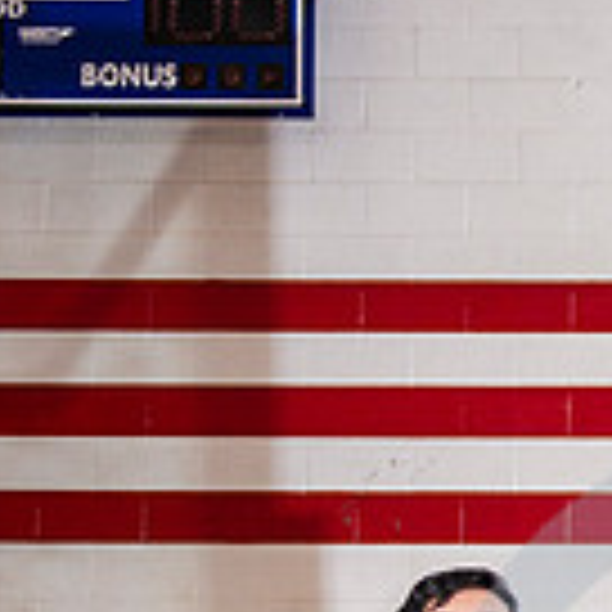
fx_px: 3440
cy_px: 743
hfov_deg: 9.7
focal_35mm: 172
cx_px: 1057
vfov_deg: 10.0
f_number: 5.6
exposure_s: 1/200
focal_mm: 40
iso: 200
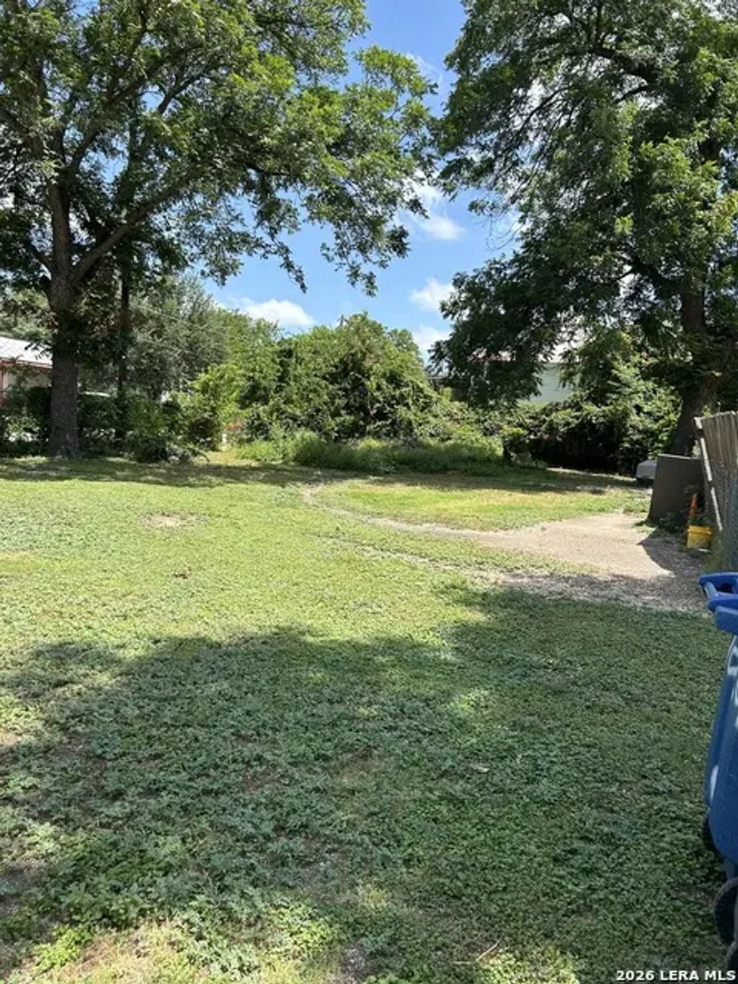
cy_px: 492
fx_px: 739
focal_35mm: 26
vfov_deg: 67.3
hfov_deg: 53.1
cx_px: 369
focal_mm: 5.7
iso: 50
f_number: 1.5
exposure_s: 1/1934
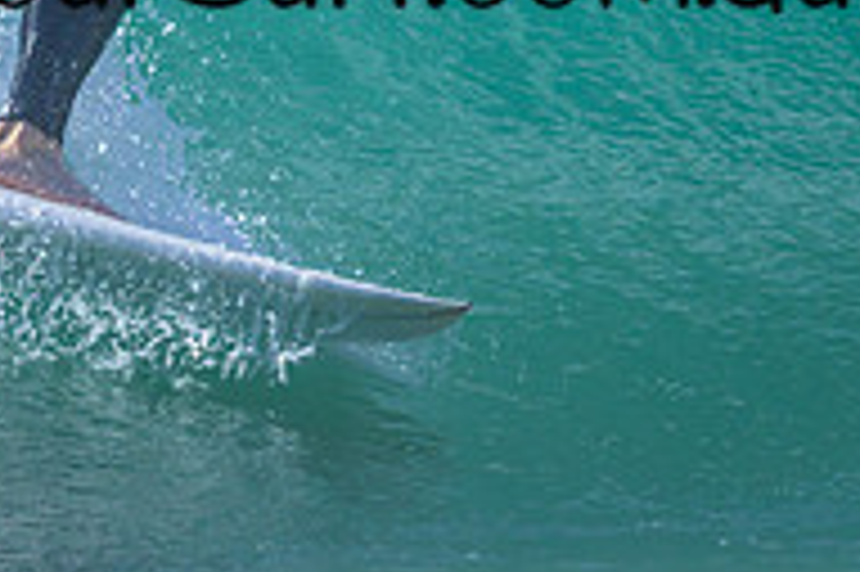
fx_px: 77308
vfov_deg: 0.4
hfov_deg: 0.6
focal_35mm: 3239
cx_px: 218
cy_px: -386
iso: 280
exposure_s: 1/2000
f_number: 6.3
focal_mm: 800
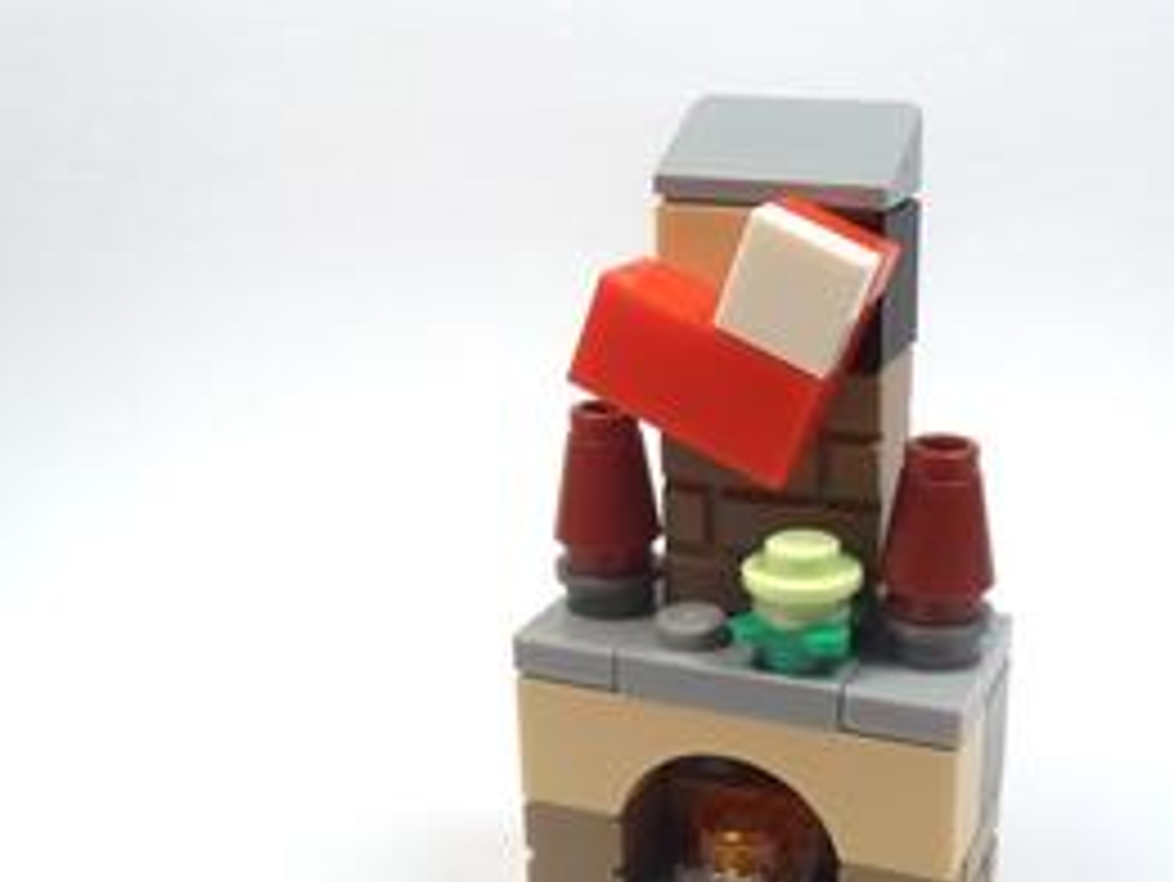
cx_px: 733
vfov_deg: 28.4
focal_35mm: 51
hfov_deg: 37.3
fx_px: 1730
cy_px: 572
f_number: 3.9
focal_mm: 6.61
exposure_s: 1/100
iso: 80
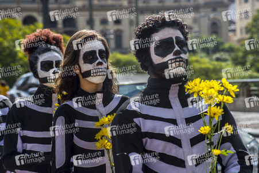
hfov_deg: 15.8
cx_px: 130
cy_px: 86
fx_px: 935
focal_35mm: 130
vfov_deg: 10.5
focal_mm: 130
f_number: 9
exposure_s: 1/400
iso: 100
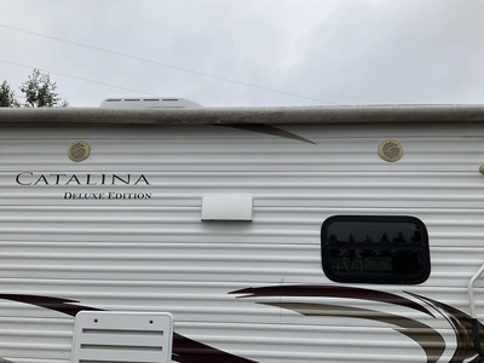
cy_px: 182
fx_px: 405
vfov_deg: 48.2
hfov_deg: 61.7
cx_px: 242
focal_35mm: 29
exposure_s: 1/1451
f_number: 1.8
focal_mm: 3
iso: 25
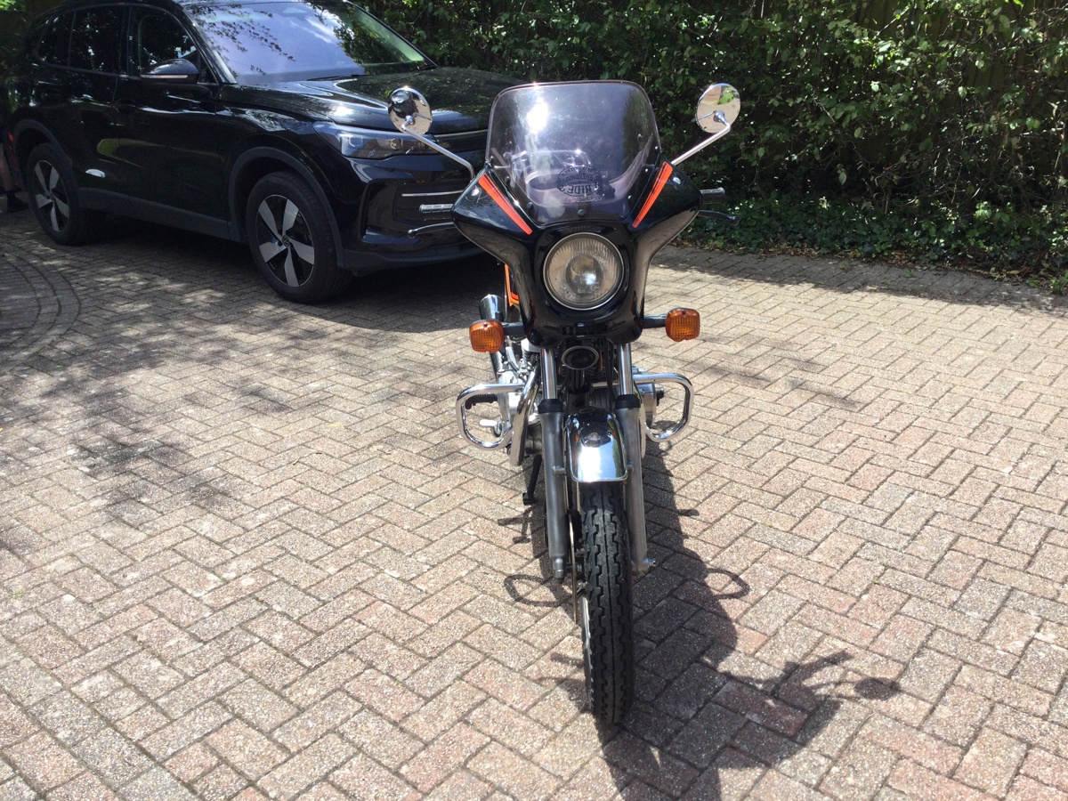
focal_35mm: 31
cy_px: 400
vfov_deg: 45.4
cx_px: 534
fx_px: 956
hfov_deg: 58.4
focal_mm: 3.3
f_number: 2.4
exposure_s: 1/471
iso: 25
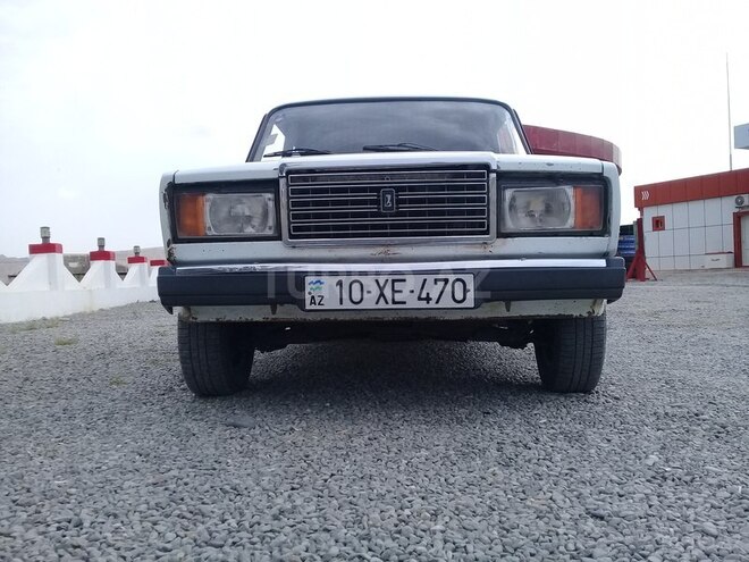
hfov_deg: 58.4
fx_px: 671
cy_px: 281
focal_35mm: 31
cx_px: 374
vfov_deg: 45.4
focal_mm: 3.3
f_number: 2.2
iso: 50
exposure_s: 1/1048
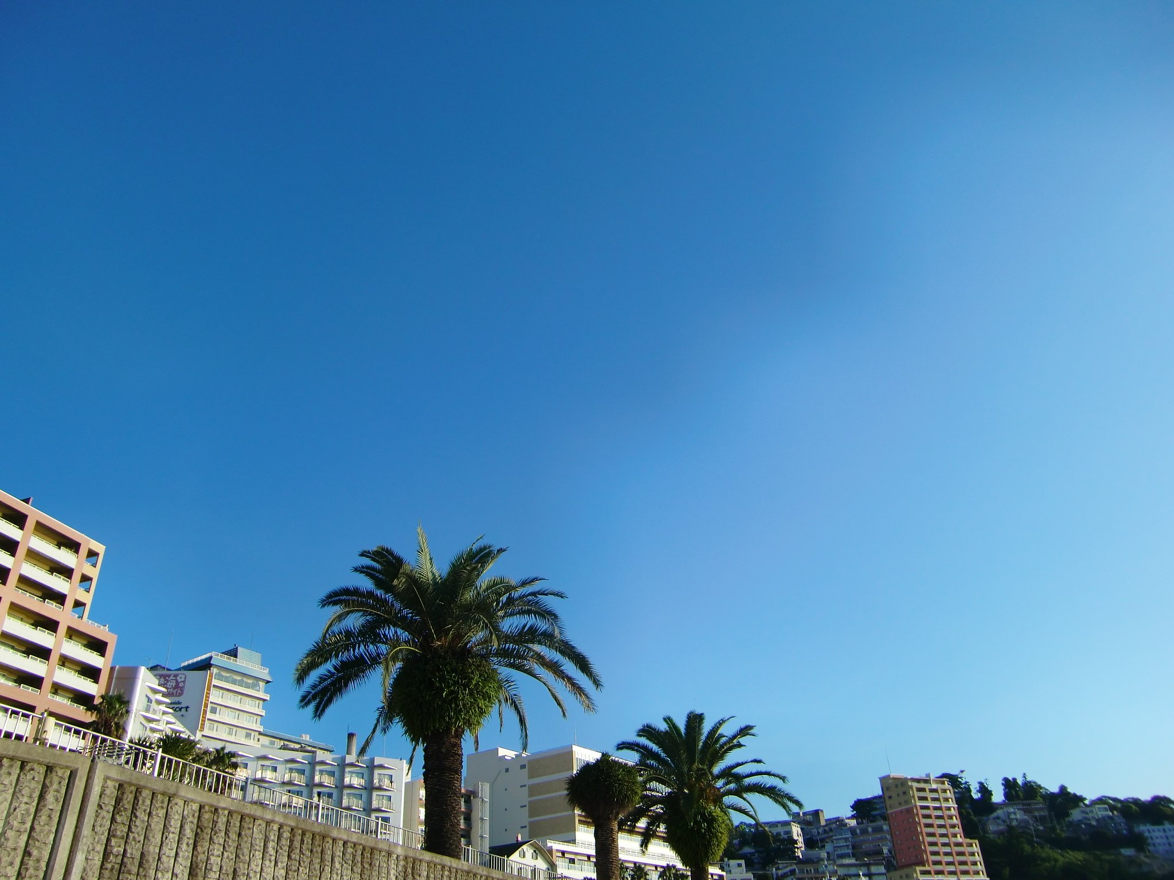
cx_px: 587
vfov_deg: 49.7
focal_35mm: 28
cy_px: 440
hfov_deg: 63.4
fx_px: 950
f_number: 7
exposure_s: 1/200
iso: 64
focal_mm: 4.9
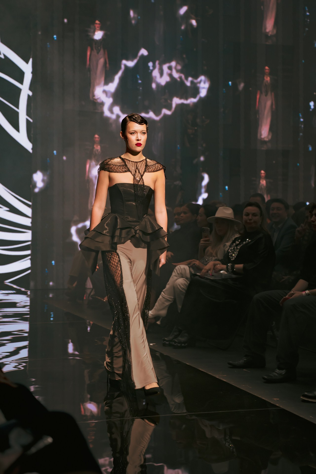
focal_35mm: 71
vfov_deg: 28.5
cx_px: 158
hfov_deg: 19.2
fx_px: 935
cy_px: 237
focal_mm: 71
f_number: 3.5
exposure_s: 1/200
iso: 1600
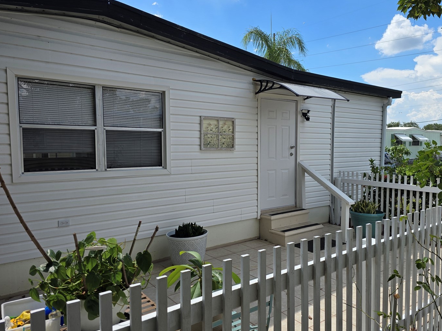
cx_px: 257
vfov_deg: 51.3
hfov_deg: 64.9
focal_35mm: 27
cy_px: 158
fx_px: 345
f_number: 1.7
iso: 12
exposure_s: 1/873
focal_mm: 6.3
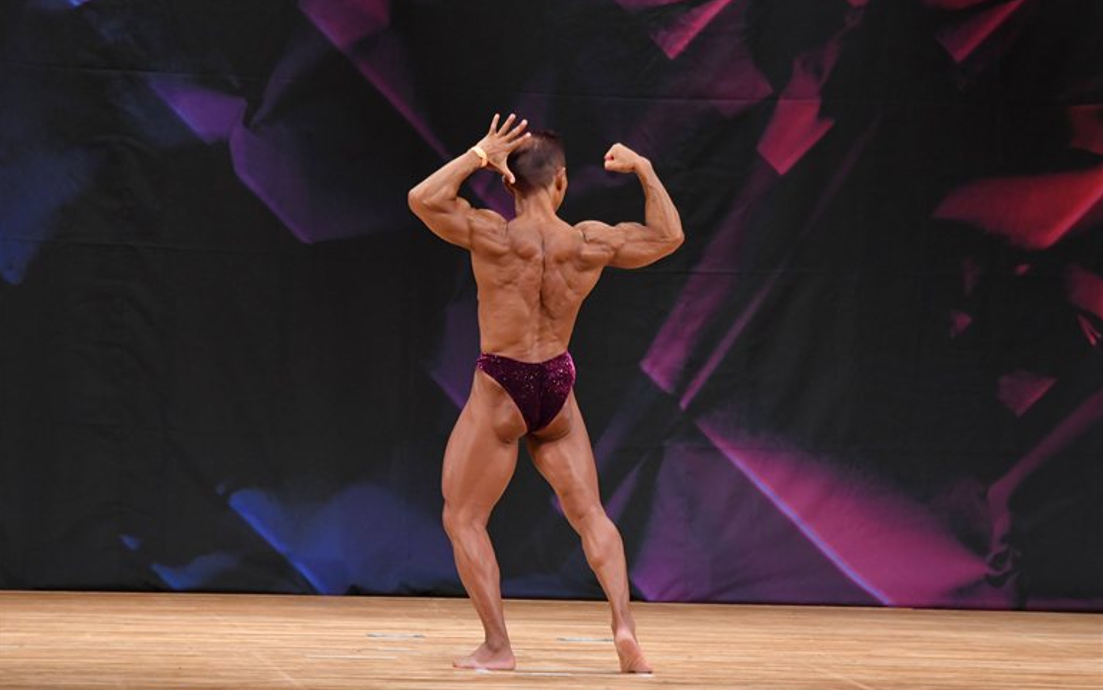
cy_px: 361
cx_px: 550
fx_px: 7846
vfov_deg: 5.0
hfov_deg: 8.0
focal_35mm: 261
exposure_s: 1/400
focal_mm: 170
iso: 3200
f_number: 5.6
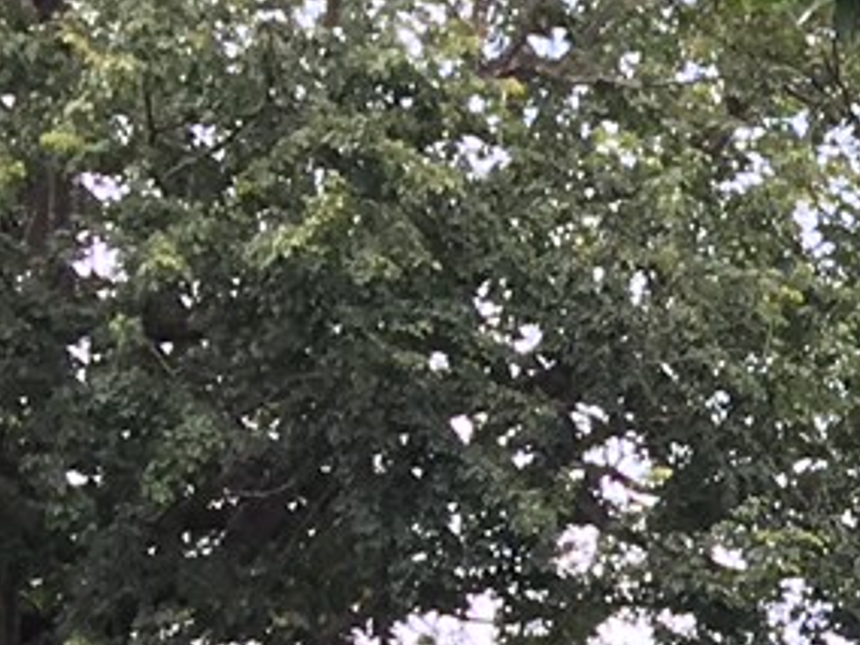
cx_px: 2562
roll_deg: +0.7
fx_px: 5118
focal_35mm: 206
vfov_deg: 6.9
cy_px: 1396
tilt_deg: +2.6
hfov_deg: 8.2
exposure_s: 1/229
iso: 25
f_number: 2.2
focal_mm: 4.15
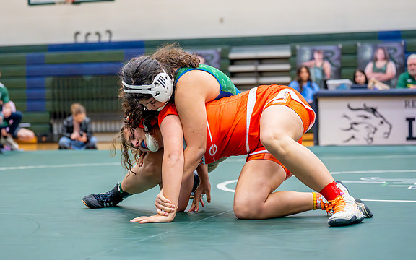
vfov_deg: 14.7
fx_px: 1009
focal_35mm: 89
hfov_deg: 23.3
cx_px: 183
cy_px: 113
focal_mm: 70
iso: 6400
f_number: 2.8
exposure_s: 1/1000
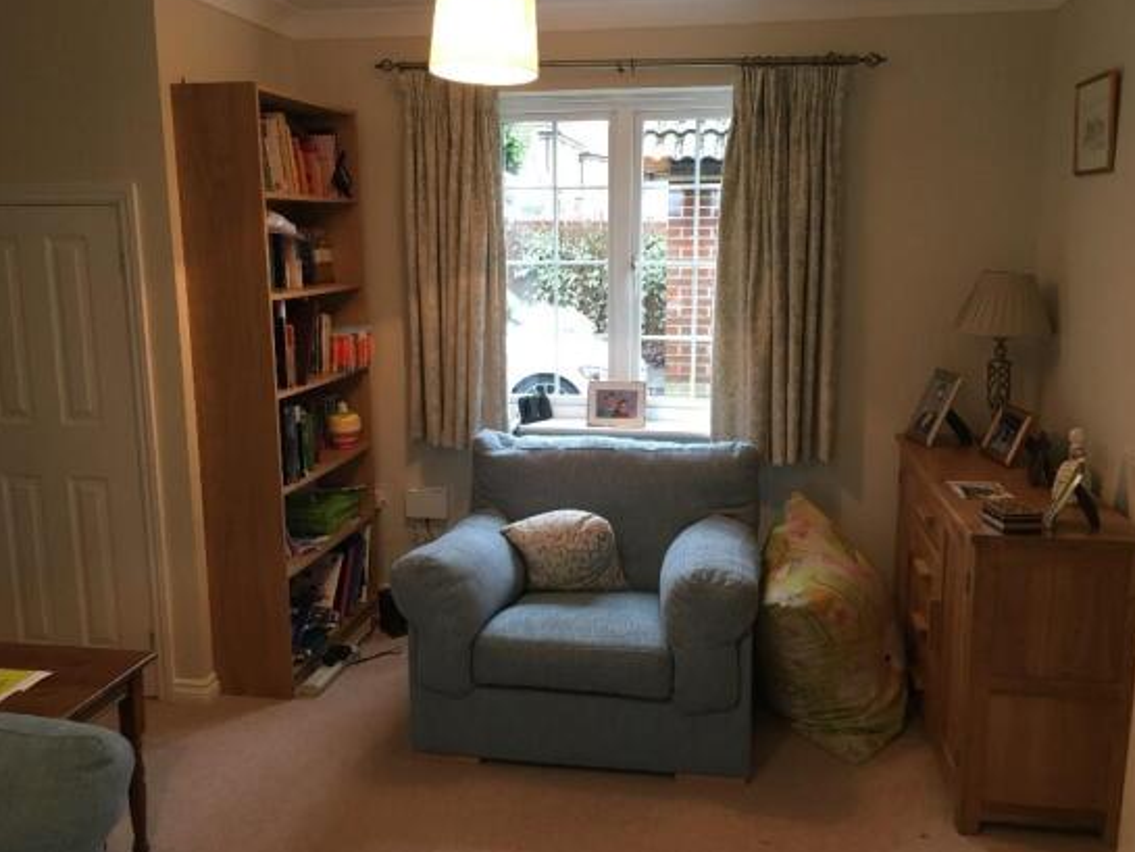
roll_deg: +0.5
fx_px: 1017
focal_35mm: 31
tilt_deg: -10.3
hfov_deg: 58.3
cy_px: 422
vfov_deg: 45.5
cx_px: 565
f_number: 2.2
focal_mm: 4.15
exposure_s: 1/33
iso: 125
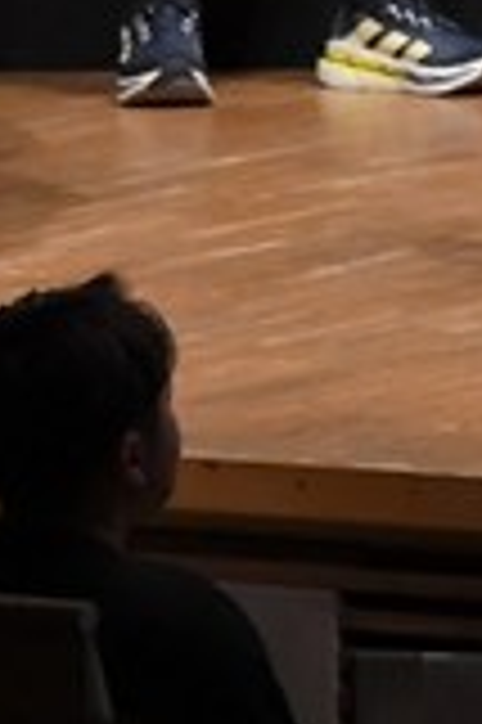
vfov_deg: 2.0
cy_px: -382
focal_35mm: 1044
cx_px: 1020
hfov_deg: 1.3
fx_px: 21011
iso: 6400
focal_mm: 145
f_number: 5.6
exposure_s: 1/400
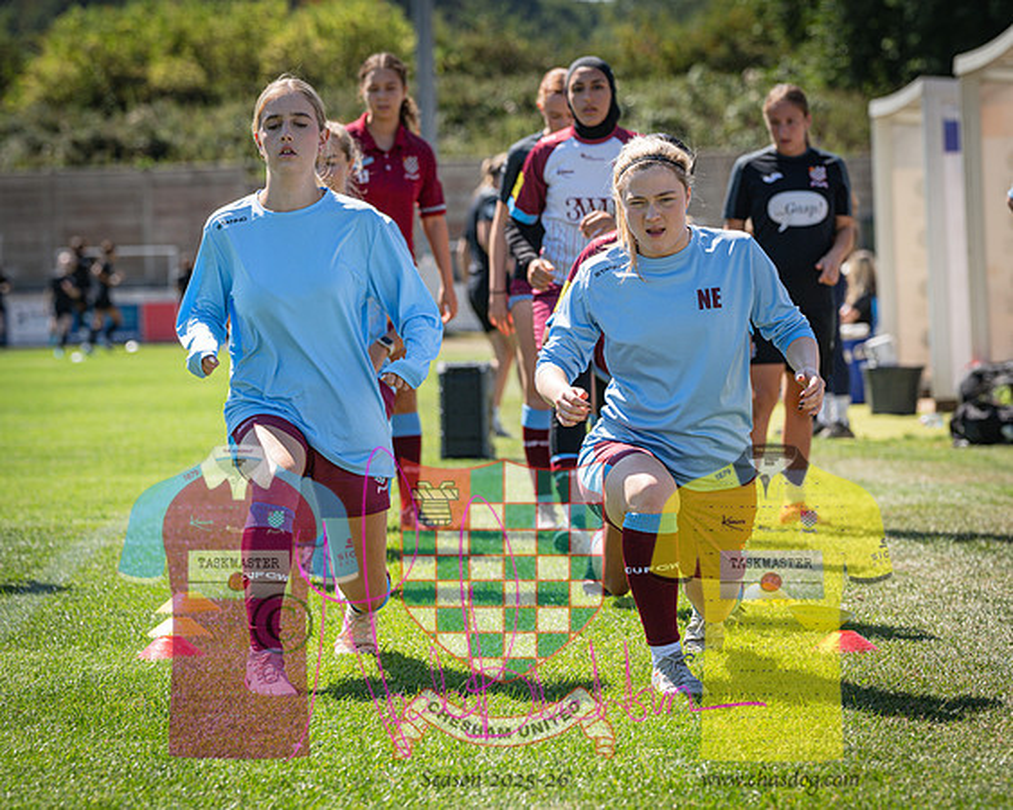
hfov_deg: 12.3
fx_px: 4712
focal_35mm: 157
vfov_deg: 9.8
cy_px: 424
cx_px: 499
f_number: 4
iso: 200
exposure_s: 1/1250
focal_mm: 113
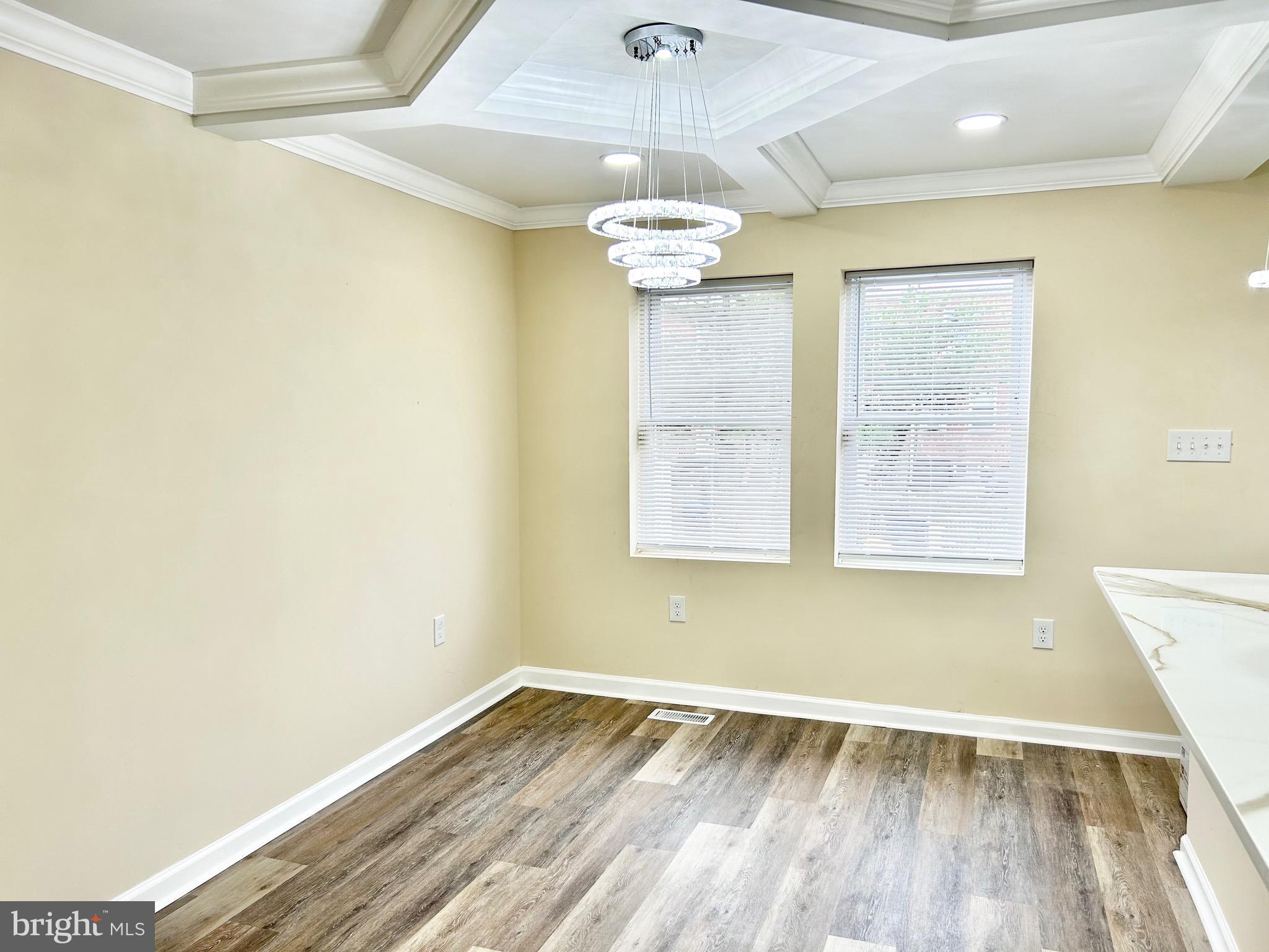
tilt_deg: -5.2
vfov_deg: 53.1
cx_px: 634
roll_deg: +0.4
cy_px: 476
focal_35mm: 26
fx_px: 953
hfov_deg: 67.3
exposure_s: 1/120
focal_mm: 5.7
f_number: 1.5
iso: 64
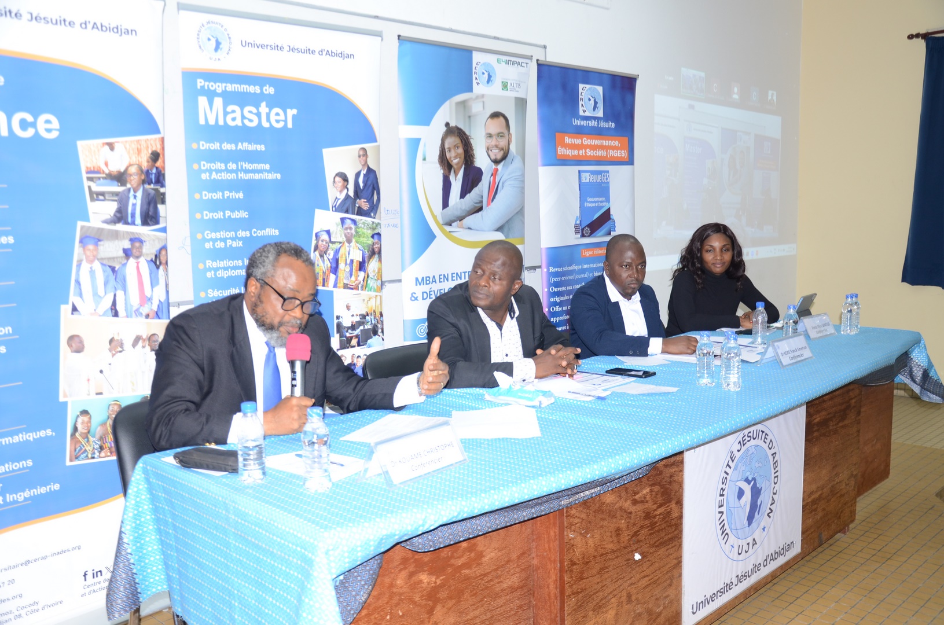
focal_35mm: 33
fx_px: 863
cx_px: 472
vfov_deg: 39.8
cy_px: 312
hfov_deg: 57.3
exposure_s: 1/60
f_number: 4
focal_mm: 22
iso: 400
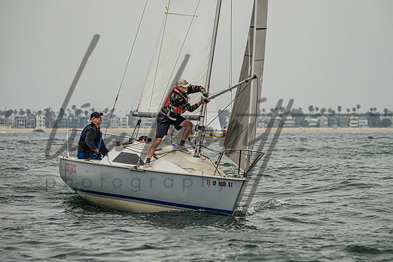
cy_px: 118
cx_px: 205
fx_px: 2842
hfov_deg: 7.9
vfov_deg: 5.3
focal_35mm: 260
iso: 220
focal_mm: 190
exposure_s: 1/4000
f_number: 5
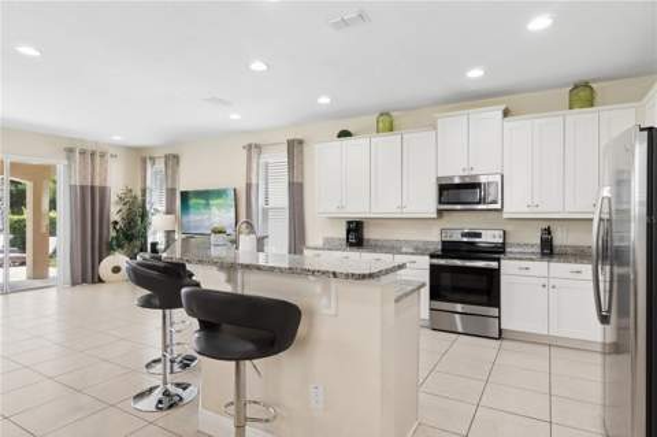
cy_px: 218
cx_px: 328
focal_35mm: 20
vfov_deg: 63.1
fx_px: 356
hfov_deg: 85.5
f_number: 11
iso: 400
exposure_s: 1/20
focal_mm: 13
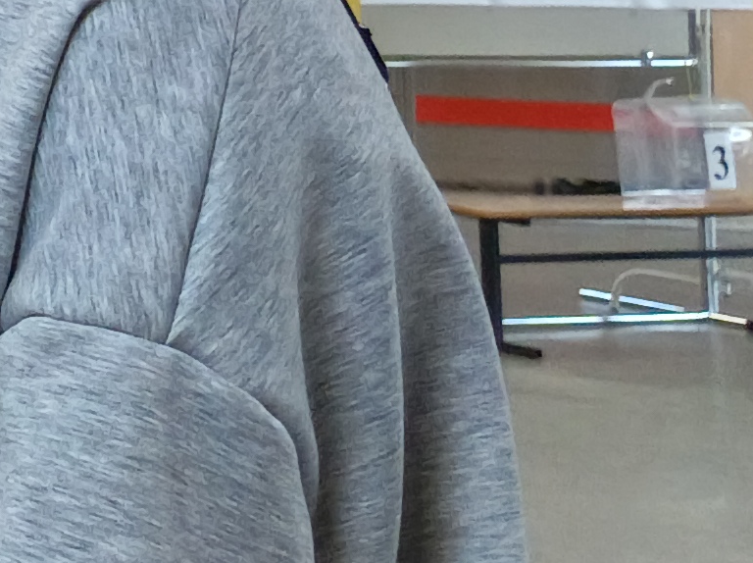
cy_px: -486
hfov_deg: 12.8
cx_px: -958
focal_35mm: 125
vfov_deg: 11.0
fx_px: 2716
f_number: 1.75
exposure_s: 1/100
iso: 1906
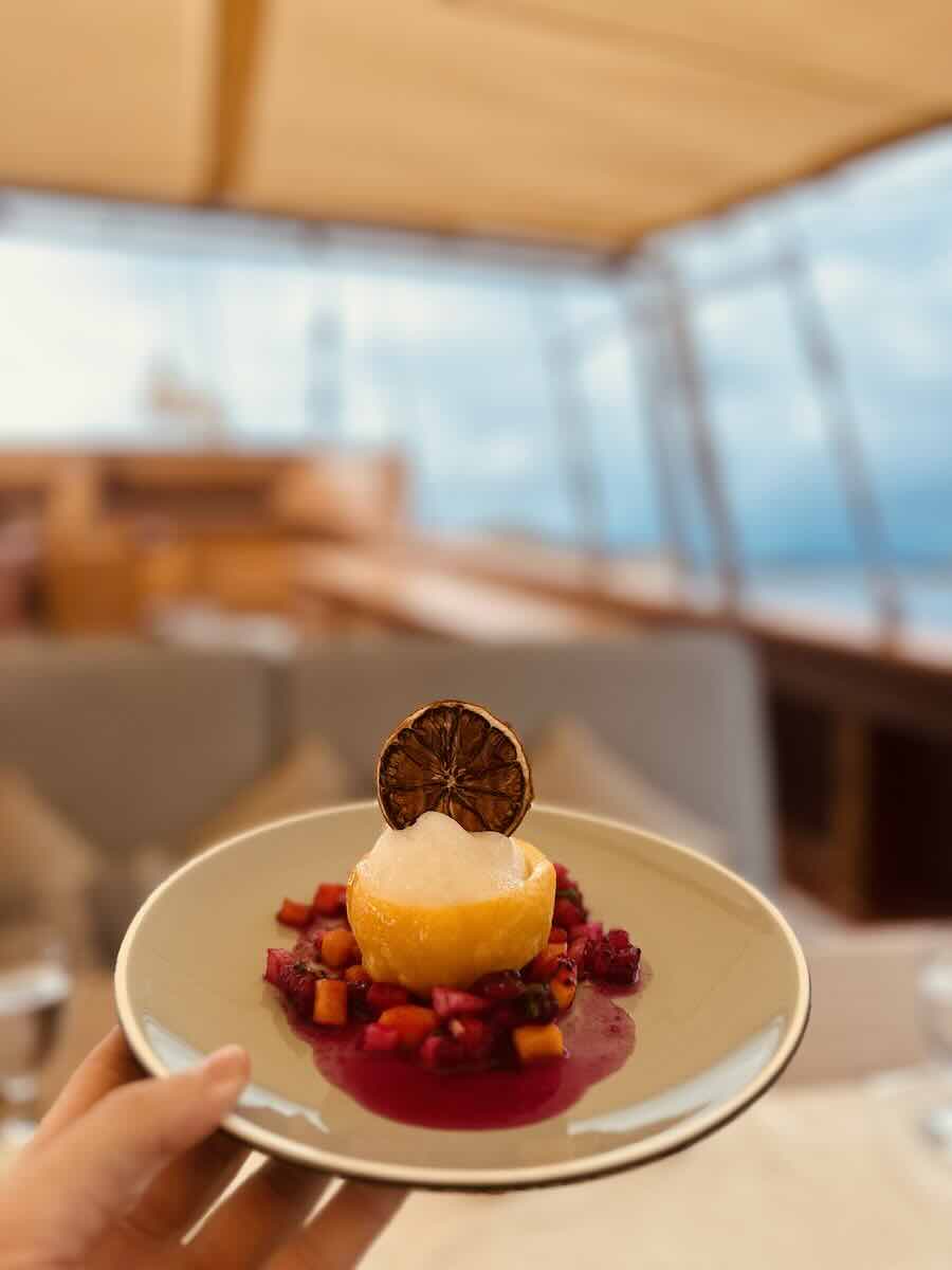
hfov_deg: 56.8
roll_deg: -1.3
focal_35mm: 24
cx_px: 476
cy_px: 635
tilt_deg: -2.5
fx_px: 880
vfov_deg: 71.6
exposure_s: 1/2882
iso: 80
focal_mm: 6.86
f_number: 1.78
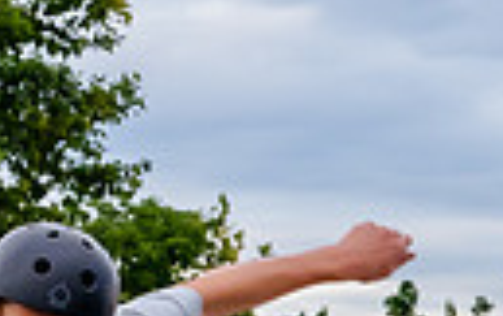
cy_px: 527
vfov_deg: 3.1
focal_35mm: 418
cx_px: -552
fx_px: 5738
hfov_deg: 4.9
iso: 2500
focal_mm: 75
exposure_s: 1/400
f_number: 9
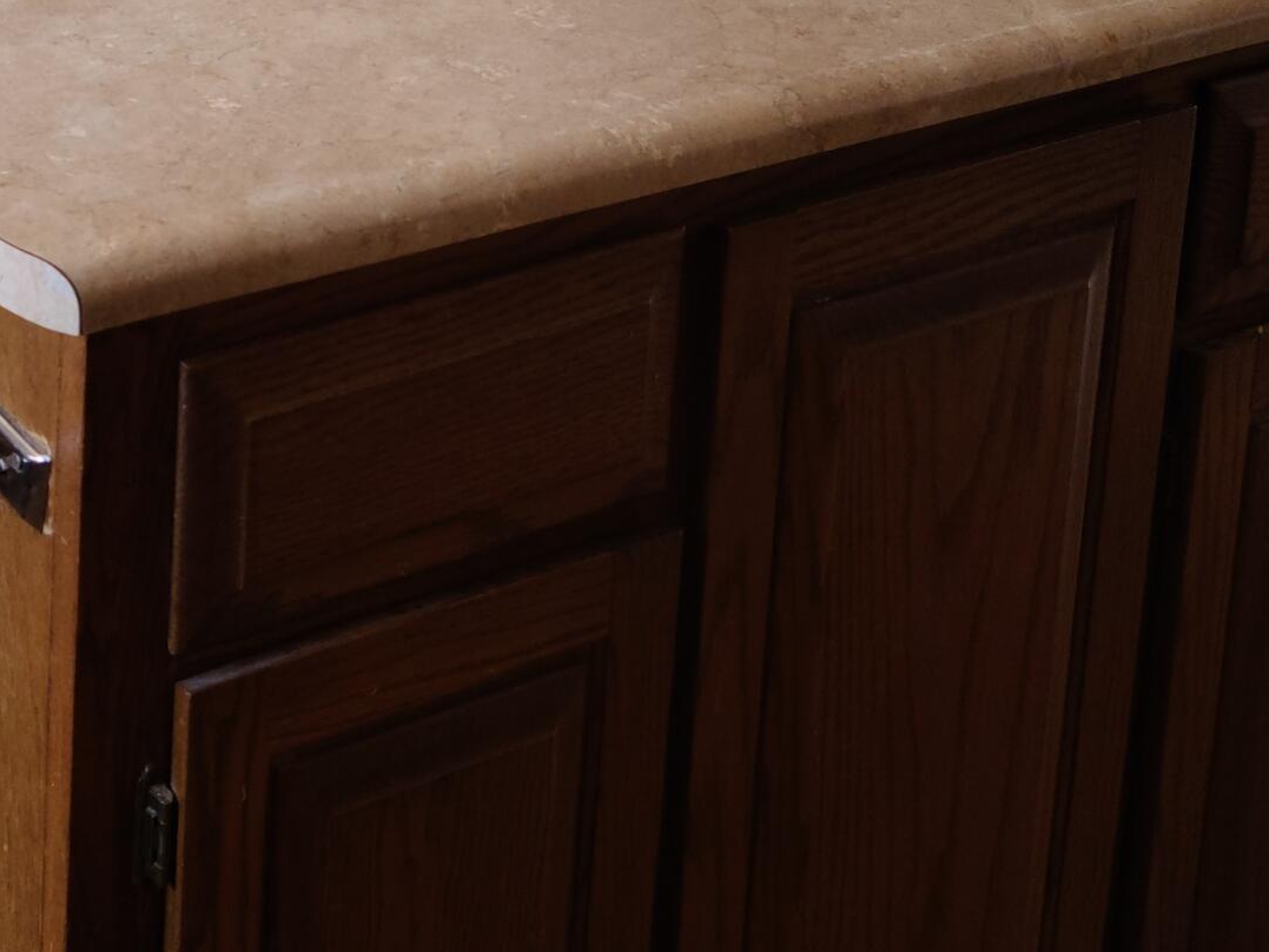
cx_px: -213
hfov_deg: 23.1
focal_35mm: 78
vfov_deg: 17.6
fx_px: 2860
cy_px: -335
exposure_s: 1/59
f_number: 2
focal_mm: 5.9
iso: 80
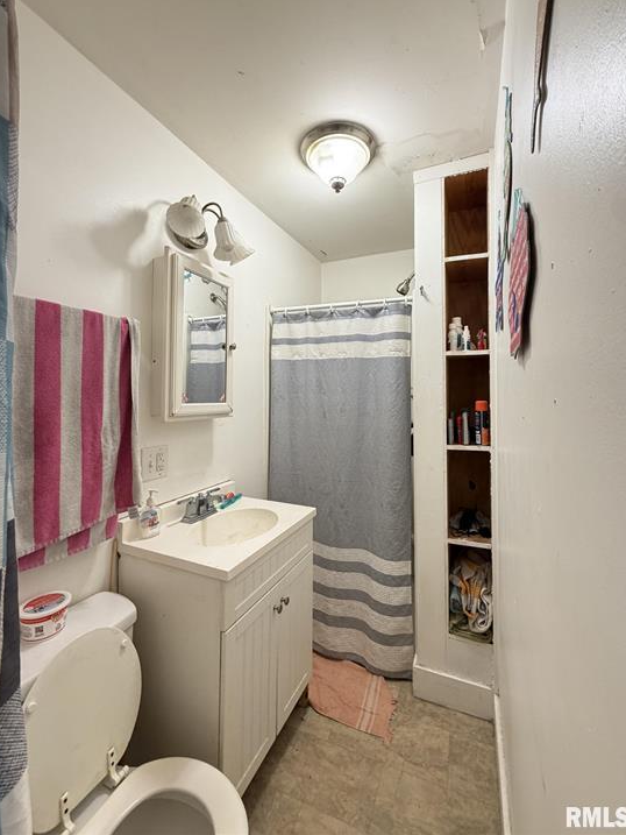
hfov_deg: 81.8
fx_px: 362
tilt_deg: +1.7
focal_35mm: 15
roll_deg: +0.2
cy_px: 389
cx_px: 319
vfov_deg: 98.0
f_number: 2.2
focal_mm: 2.22
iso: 250
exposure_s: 1/60
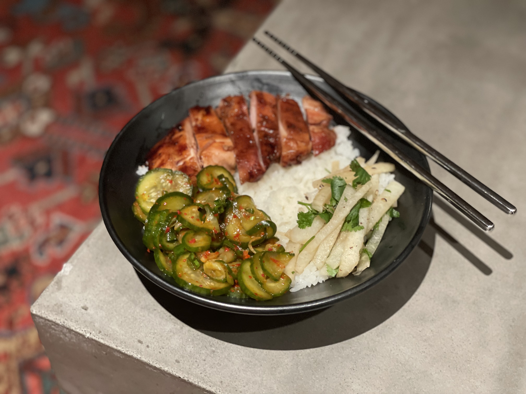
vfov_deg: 28.0
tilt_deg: -47.0
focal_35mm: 52
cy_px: 197
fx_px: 790
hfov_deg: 36.8
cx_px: 263
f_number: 2
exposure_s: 1/30
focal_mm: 6
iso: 320
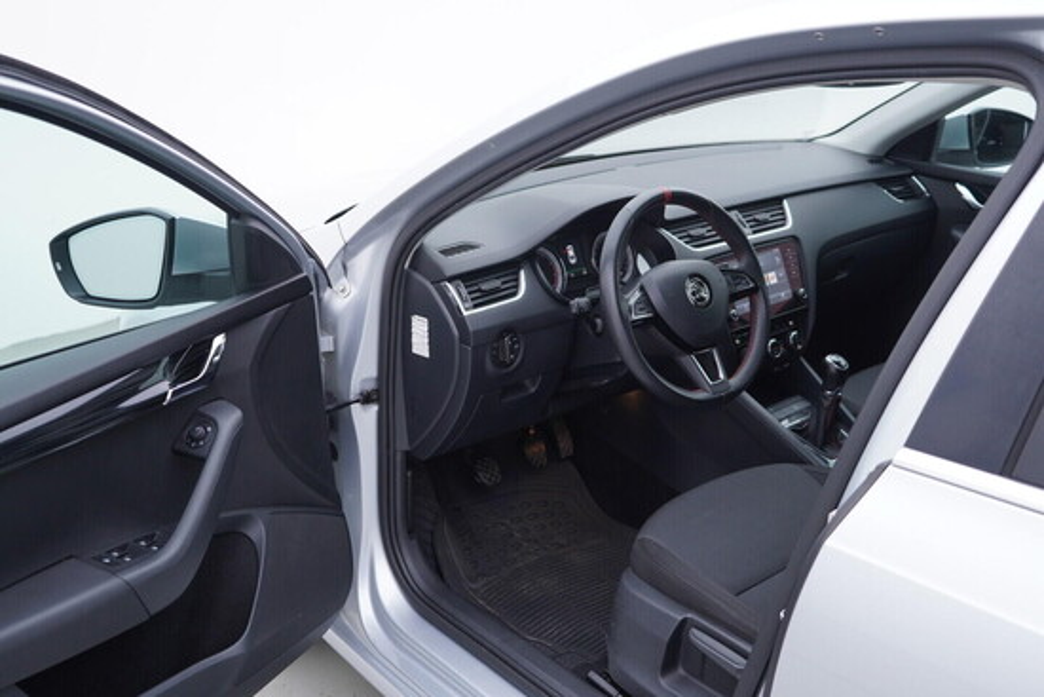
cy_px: 348
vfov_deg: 36.9
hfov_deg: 53.1
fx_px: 1044
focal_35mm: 36
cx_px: 522
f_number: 3.2
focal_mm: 24
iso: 125
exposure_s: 1/50
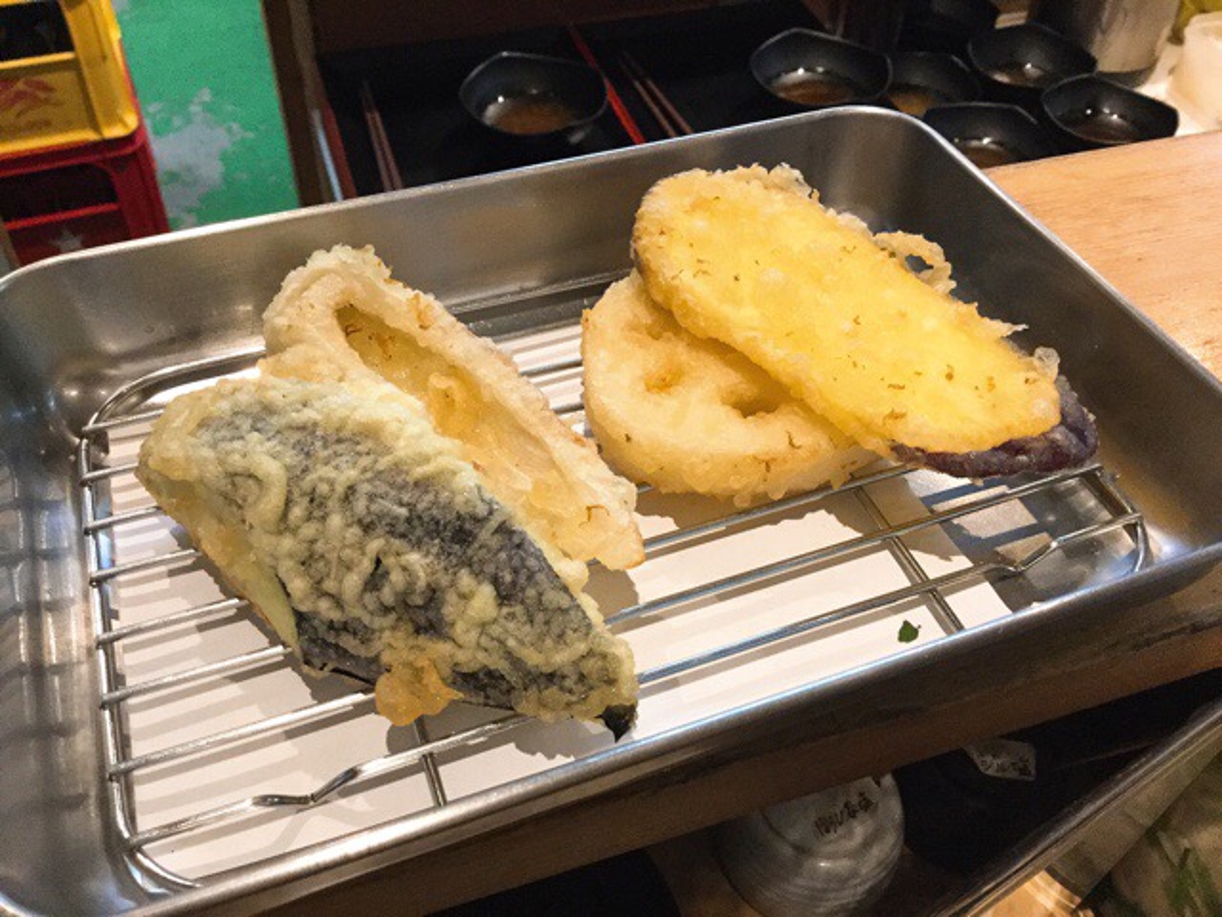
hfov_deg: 58.4
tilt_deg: -48.4
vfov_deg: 45.4
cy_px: 458
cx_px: 611
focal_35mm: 31
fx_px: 1094
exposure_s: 1/30
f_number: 2.4
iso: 160
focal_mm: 3.3
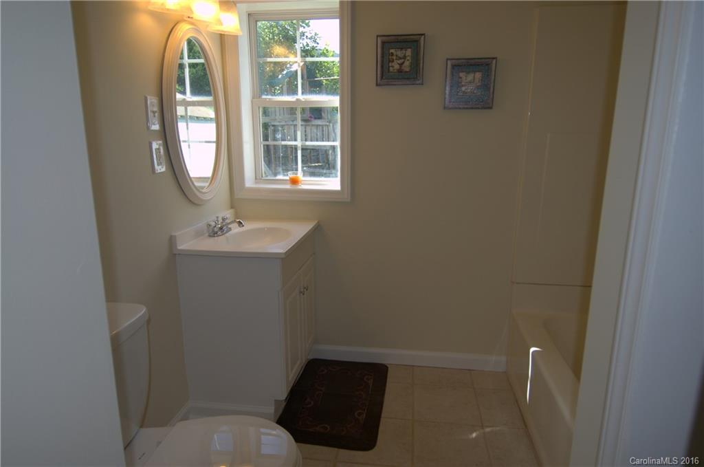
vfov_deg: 36.7
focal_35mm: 36
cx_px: 352
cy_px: 234
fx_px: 703
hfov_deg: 53.2
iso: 100
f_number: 4
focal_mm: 24
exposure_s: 1/125
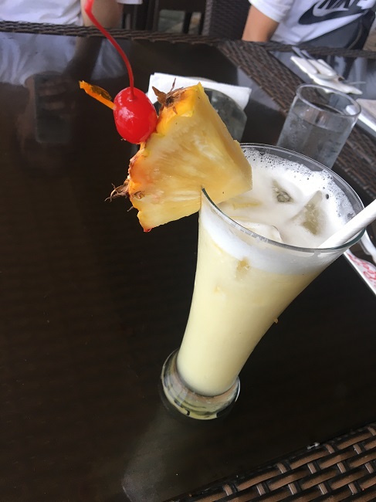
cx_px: 188
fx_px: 420
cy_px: 251
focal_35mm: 29
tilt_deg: -40.8
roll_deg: -16.4
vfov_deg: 61.7
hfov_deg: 48.2
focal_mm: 4.15
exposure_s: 1/40
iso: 25
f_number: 2.2
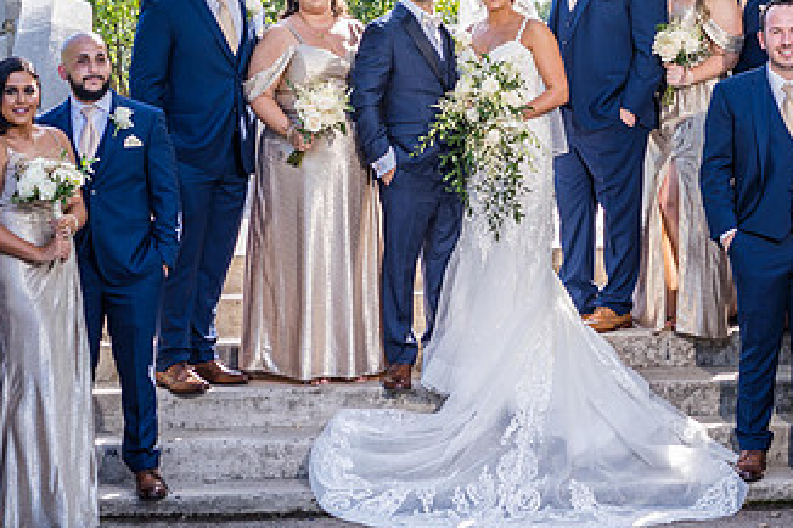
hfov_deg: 20.8
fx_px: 2158
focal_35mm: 98
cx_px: 482
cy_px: 235
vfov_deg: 13.9
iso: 100
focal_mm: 55
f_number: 4.5
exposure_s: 1/125
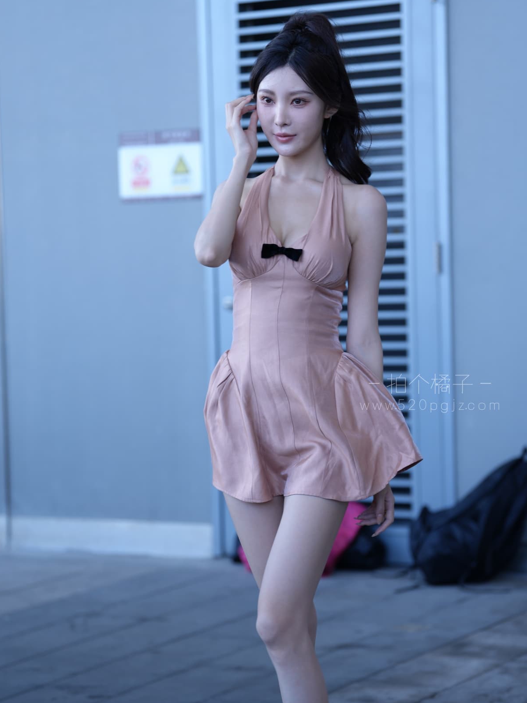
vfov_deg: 19.4
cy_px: 371
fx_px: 2051
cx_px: 263
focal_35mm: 101
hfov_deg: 14.6
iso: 100
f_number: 2.8
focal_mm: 93
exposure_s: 1/200
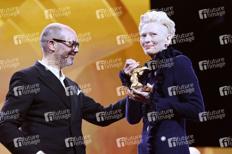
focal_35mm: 120
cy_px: 77
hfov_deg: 17.1
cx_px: 116
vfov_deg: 11.4
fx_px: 773
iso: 5000
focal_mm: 120
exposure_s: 1/250
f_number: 4
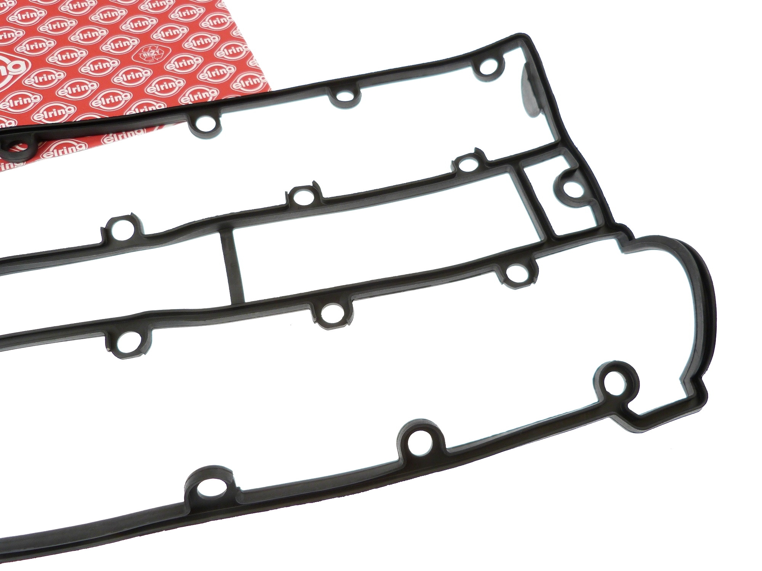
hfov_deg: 69.4
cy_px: 286
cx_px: 381
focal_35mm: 25
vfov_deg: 54.9
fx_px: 550
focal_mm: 4.5
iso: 100
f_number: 2.8
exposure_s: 1/80
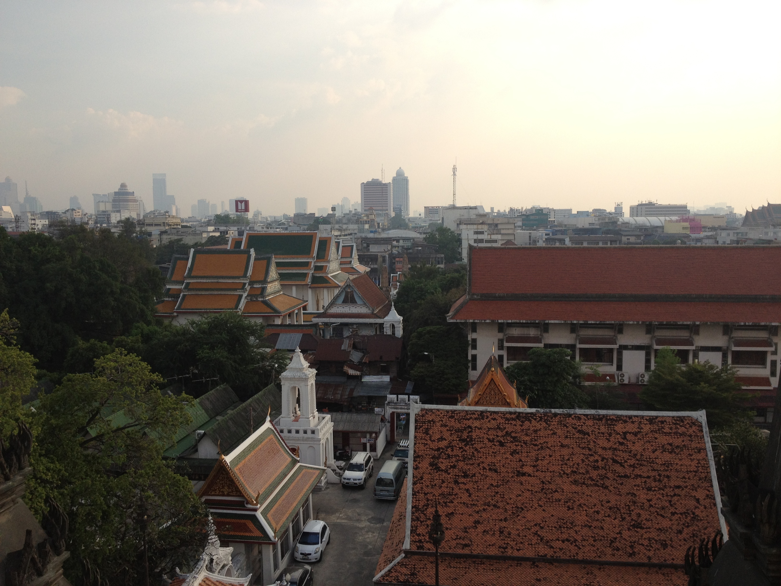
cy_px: 293
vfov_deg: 40.7
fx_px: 790
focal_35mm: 35
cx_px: 390
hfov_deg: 52.6
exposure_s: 1/1126
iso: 64
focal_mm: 4.28
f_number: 2.4
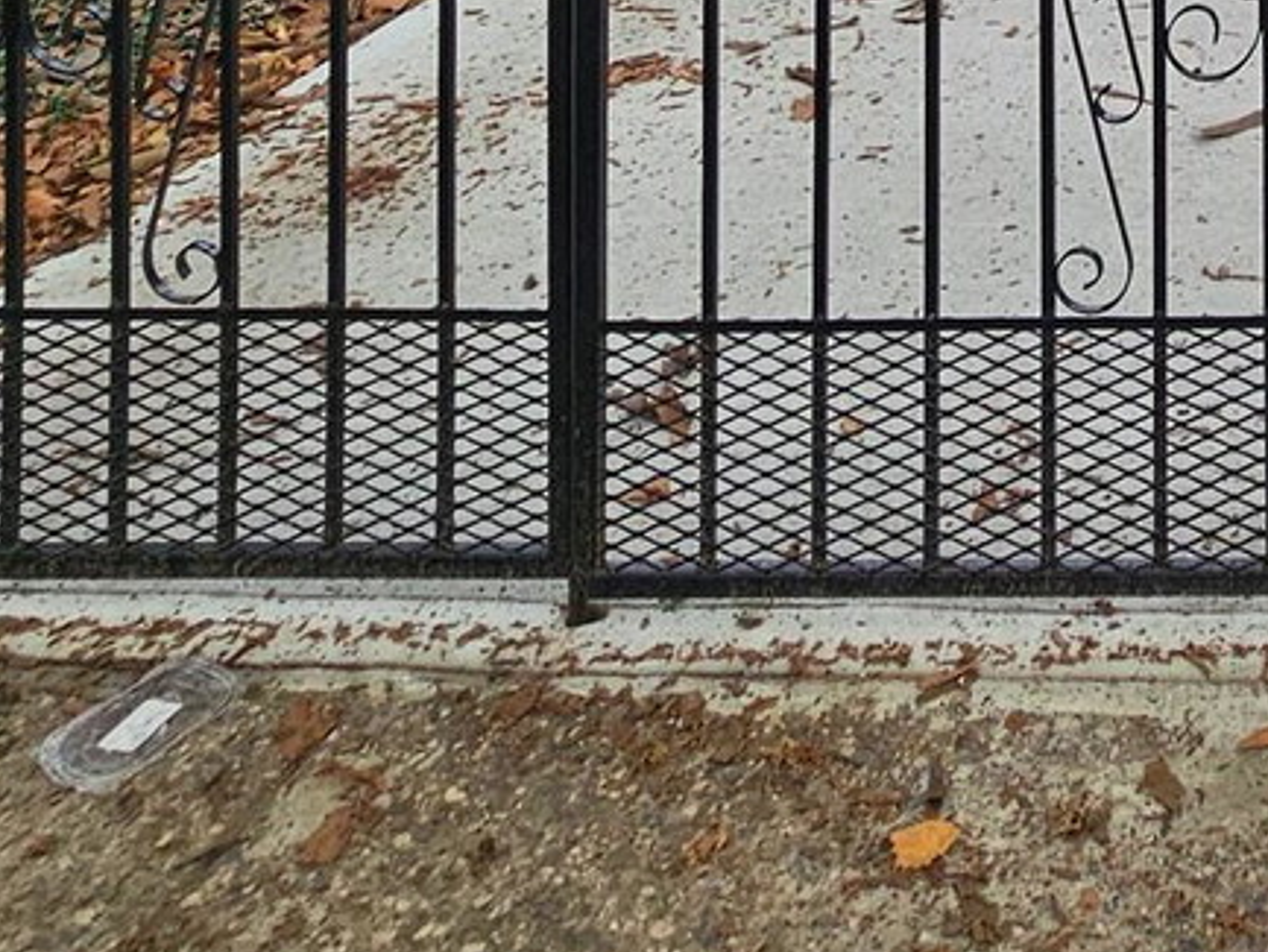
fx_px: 1759
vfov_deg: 20.6
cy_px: -785
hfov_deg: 33.0
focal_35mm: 48
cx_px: 1496
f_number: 2.2
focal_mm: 2.2
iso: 50
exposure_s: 1/280
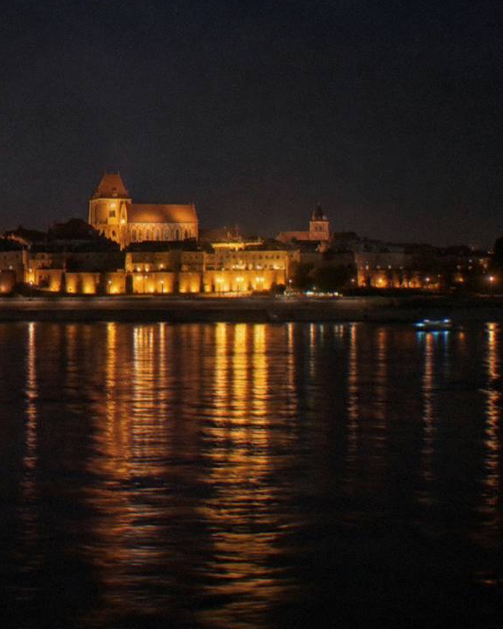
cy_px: 314
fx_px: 931
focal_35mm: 50
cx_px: 56
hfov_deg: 29.1
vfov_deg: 37.3
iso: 5000
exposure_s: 1/20
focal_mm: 35
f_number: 9
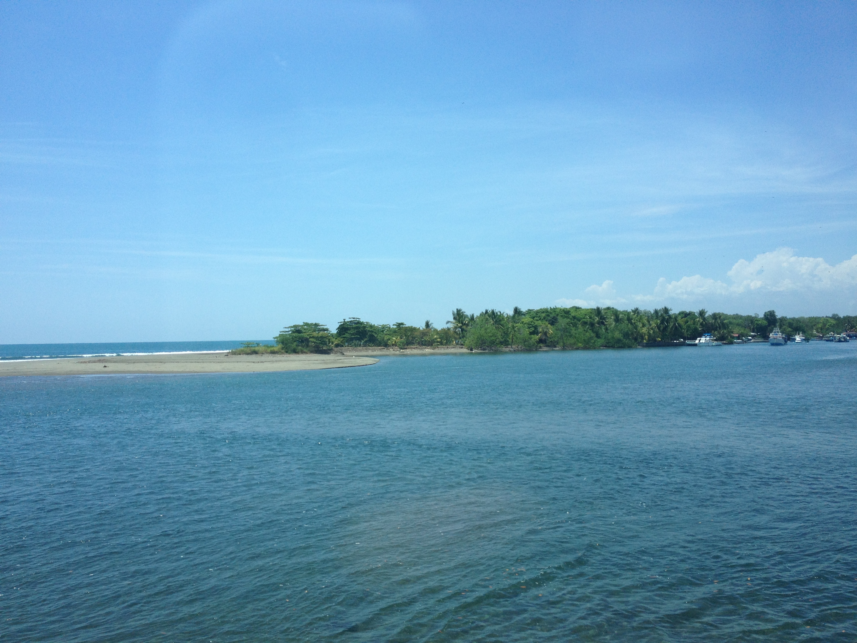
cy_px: 322
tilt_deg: -0.6
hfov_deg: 52.6
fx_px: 867
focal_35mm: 35
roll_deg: +3.4
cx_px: 428
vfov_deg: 40.7
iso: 50
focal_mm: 4.28
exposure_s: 1/600
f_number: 2.4
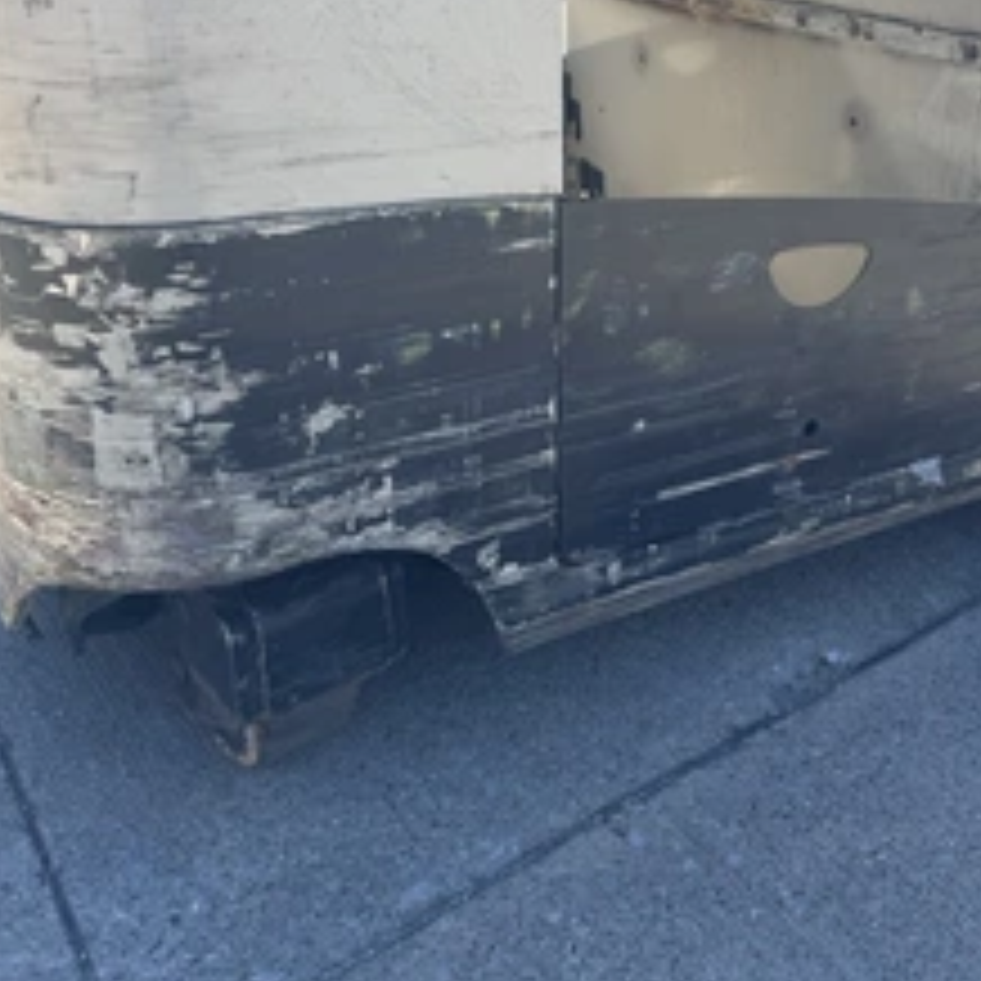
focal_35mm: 39
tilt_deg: -15.4
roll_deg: +0.2
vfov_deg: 40.7
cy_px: 166
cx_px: 621
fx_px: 1250
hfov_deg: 42.5
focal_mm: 6.76
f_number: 1.78
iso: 80
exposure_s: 1/1488
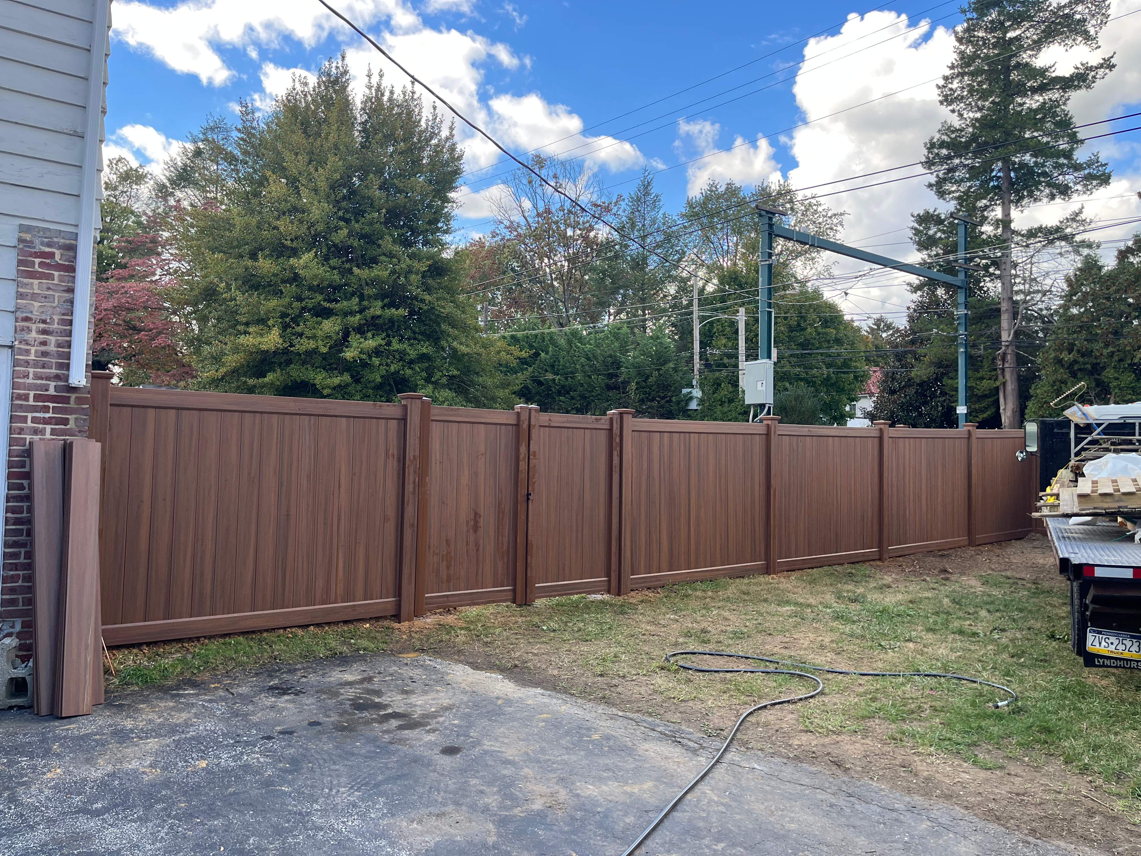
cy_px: 428
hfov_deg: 67.3
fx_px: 857
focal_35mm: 26
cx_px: 570
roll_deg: -2.4
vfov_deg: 53.1
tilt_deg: +1.5
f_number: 1.6
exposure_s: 1/602
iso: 50
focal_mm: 5.1
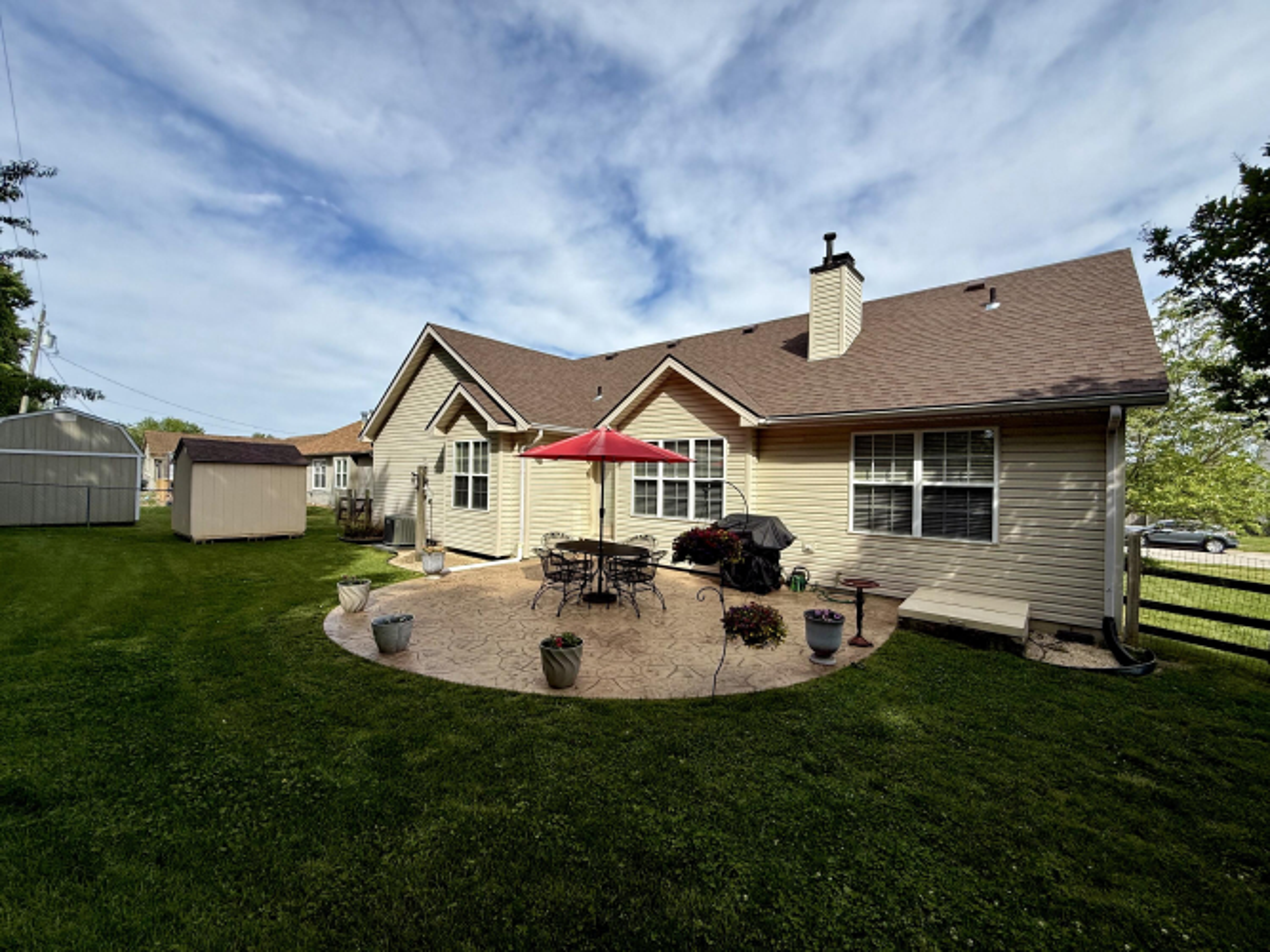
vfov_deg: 85.7
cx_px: 635
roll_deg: -1.3
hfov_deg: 102.1
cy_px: 476
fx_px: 514
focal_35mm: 14
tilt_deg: +1.6
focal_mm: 2.22
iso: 50
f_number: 2.2
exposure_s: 1/2320
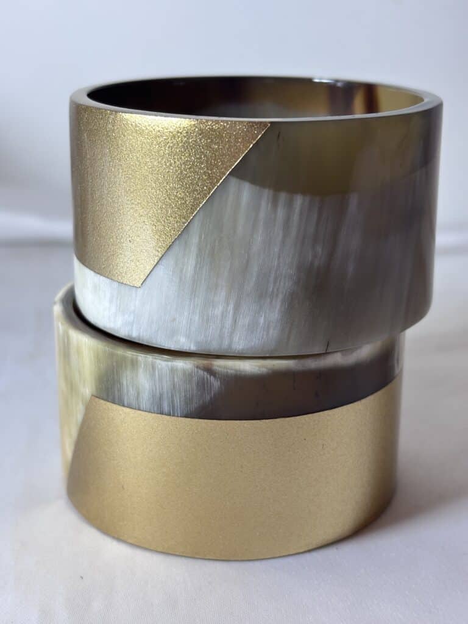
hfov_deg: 28.0
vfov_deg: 36.8
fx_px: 937
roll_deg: -0.7
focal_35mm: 52
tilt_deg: -20.4
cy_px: 312
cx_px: 234
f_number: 1.6
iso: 25
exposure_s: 1/100
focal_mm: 5.96
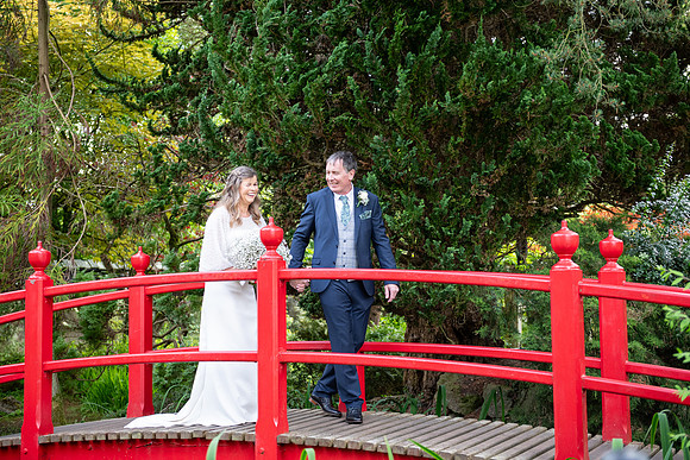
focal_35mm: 56
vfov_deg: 24.2
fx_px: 1074
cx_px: 345
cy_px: 230
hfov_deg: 35.6
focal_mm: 56
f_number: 3.5
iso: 400
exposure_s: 1/250
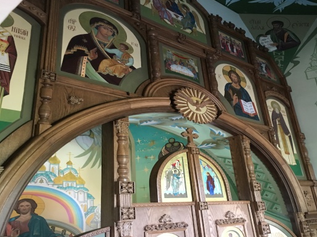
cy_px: 122
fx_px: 311
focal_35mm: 34
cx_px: 185
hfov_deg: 53.7
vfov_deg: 41.8
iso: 200
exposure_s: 1/20
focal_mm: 4.15
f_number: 2.2
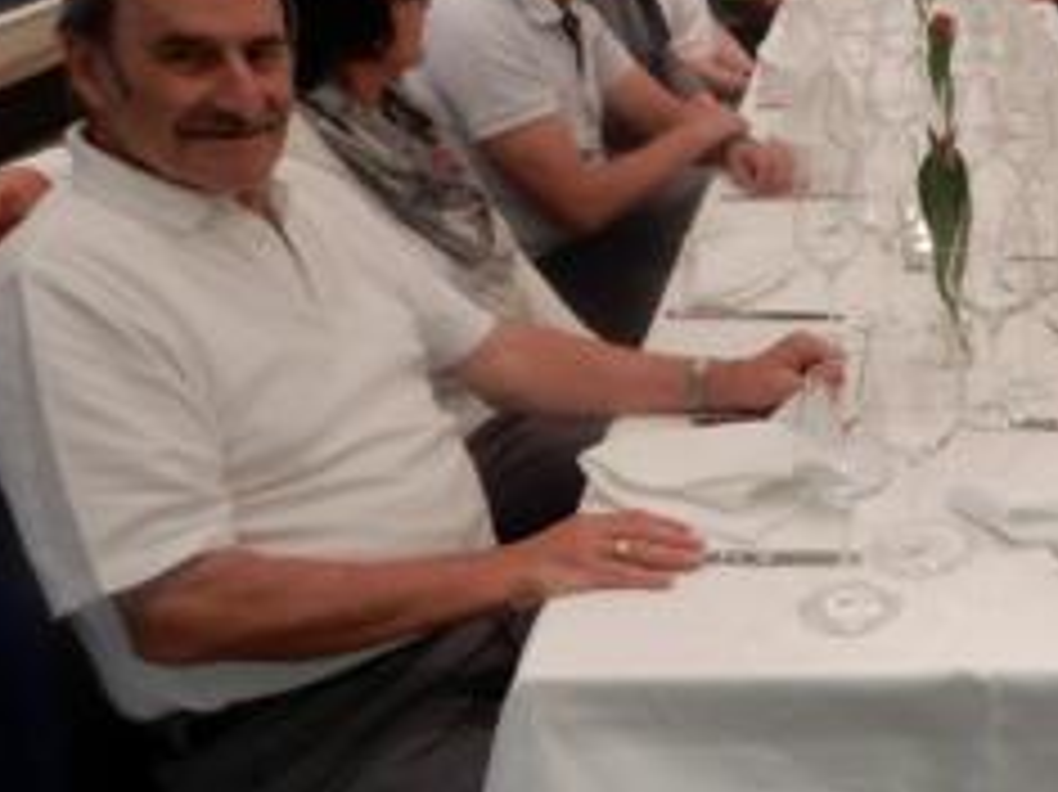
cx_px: 981
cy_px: 272
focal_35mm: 51
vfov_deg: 28.4
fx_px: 1558
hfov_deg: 35.0
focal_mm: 4.3
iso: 400
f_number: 3.4
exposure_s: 1/25
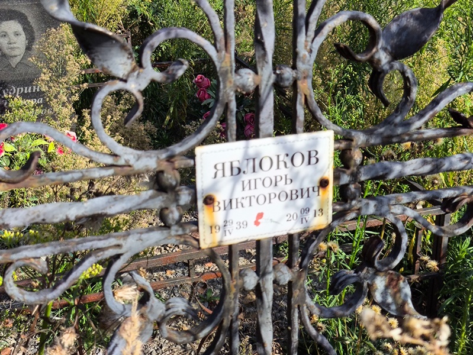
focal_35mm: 50
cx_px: 236
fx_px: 684
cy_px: 178
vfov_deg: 29.1
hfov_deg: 38.2
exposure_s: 1/1622
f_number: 1.7
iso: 50
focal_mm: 4.71
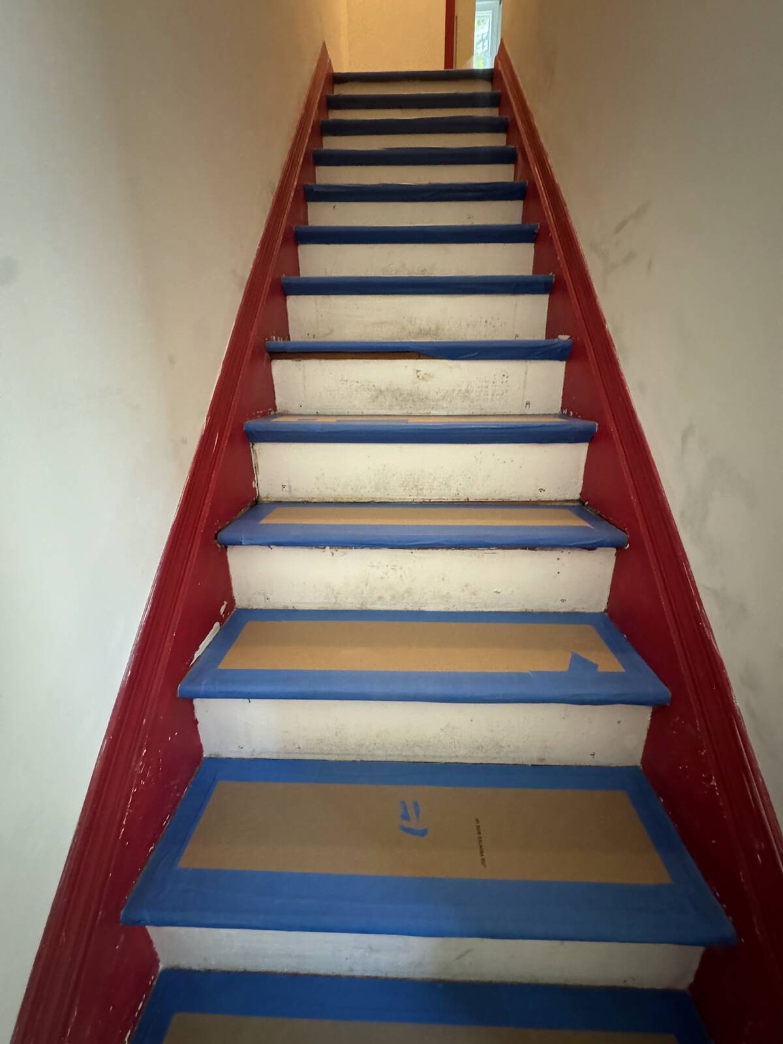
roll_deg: +1.2
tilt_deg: -18.0
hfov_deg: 85.7
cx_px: 392
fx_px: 422
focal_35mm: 14
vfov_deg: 102.1
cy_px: 522
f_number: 2.2
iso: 1250
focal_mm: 2.22
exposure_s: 1/51
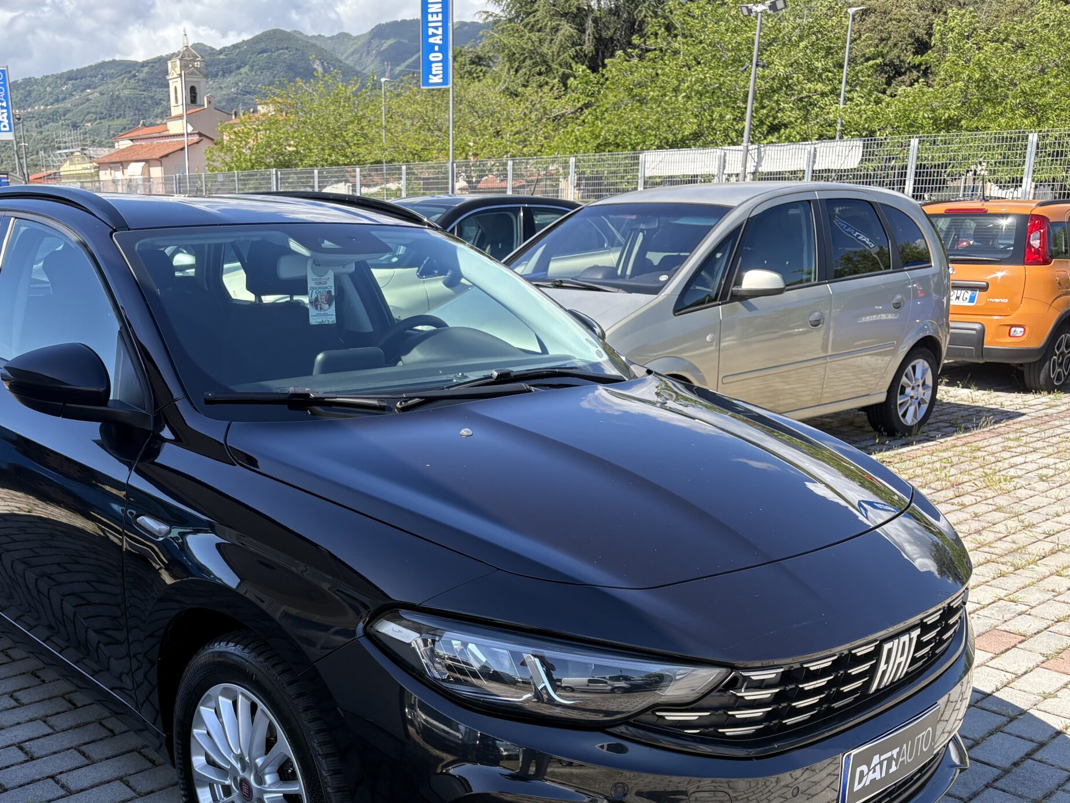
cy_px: 545
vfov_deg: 39.1
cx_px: 394
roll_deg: +0.2
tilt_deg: -16.5
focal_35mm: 36
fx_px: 1113
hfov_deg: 50.8
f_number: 1.6
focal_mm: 5.96
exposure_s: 1/1287
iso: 64
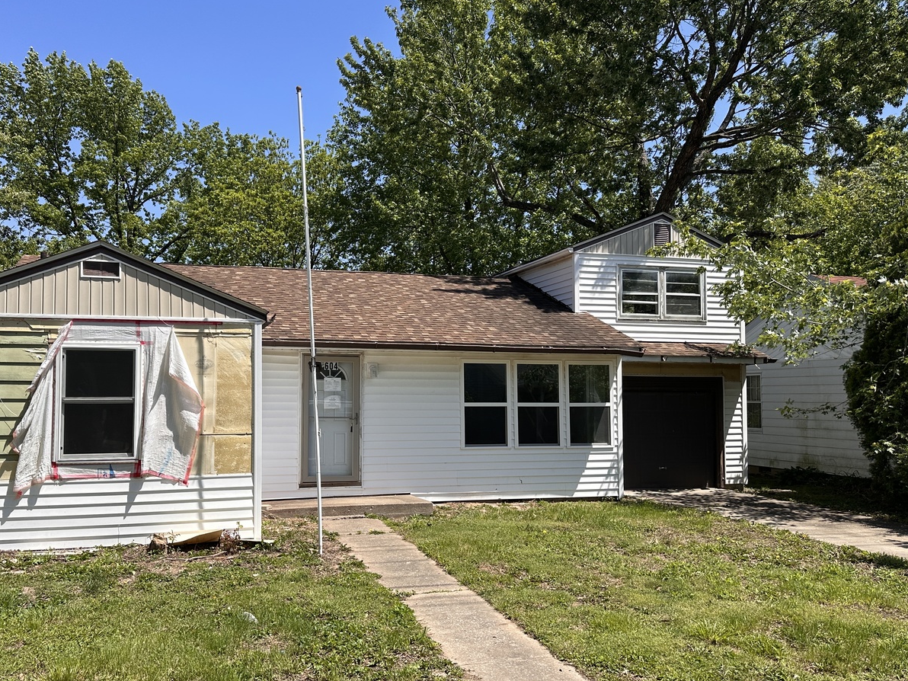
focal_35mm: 29
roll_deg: -0.4
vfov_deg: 48.2
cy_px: 364
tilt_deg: +3.6
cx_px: 386
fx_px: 761
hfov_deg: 61.4
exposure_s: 1/4016
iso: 80
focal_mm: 6.86
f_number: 1.78
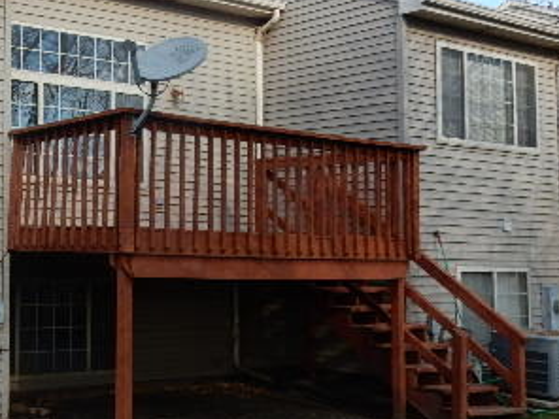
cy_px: 172
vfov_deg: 27.0
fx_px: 872
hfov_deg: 32.9
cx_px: 13
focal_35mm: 54
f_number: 3.7
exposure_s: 1/500
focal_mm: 4.5
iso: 125
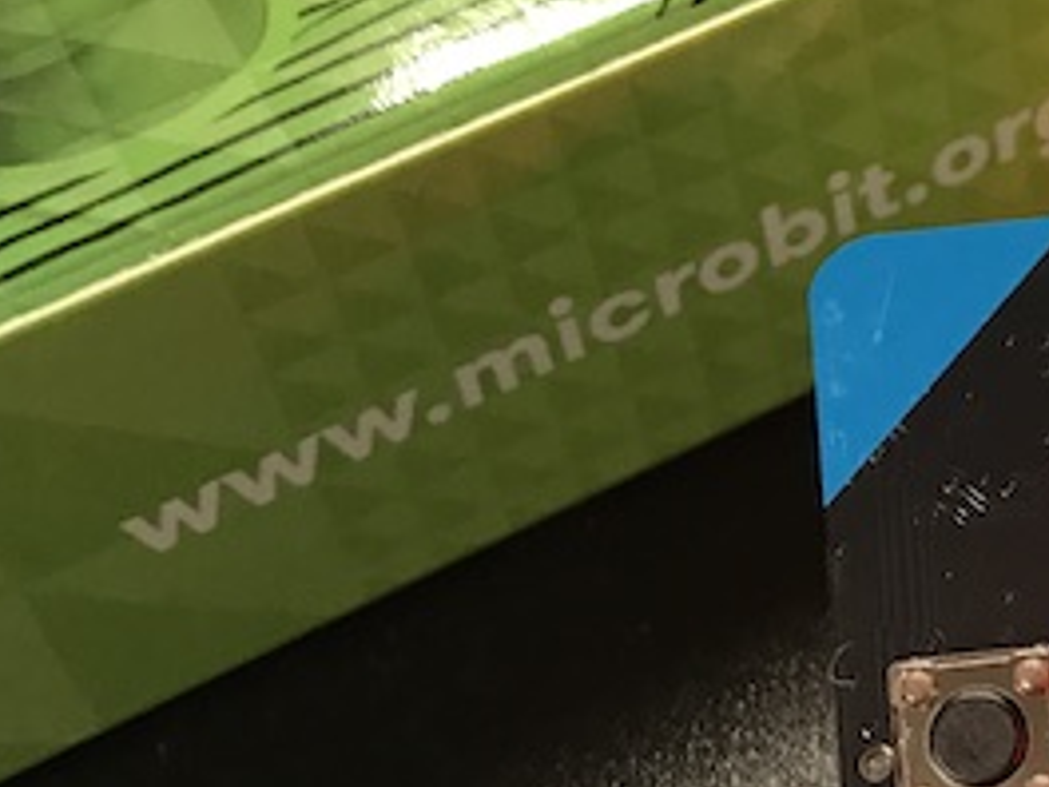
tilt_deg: -49.3
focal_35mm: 85
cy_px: 346
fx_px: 2576
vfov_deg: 17.4
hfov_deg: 21.6
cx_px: 1196
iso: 40
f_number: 1.8
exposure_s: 1/17
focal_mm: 3.99
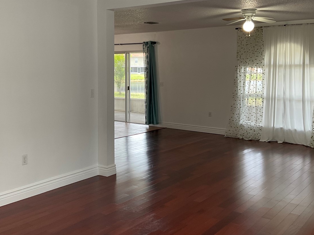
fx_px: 381
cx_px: 134
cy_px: 100
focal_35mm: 42
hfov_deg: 44.7
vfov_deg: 34.3
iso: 50
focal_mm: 3
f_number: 1.8
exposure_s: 1/120
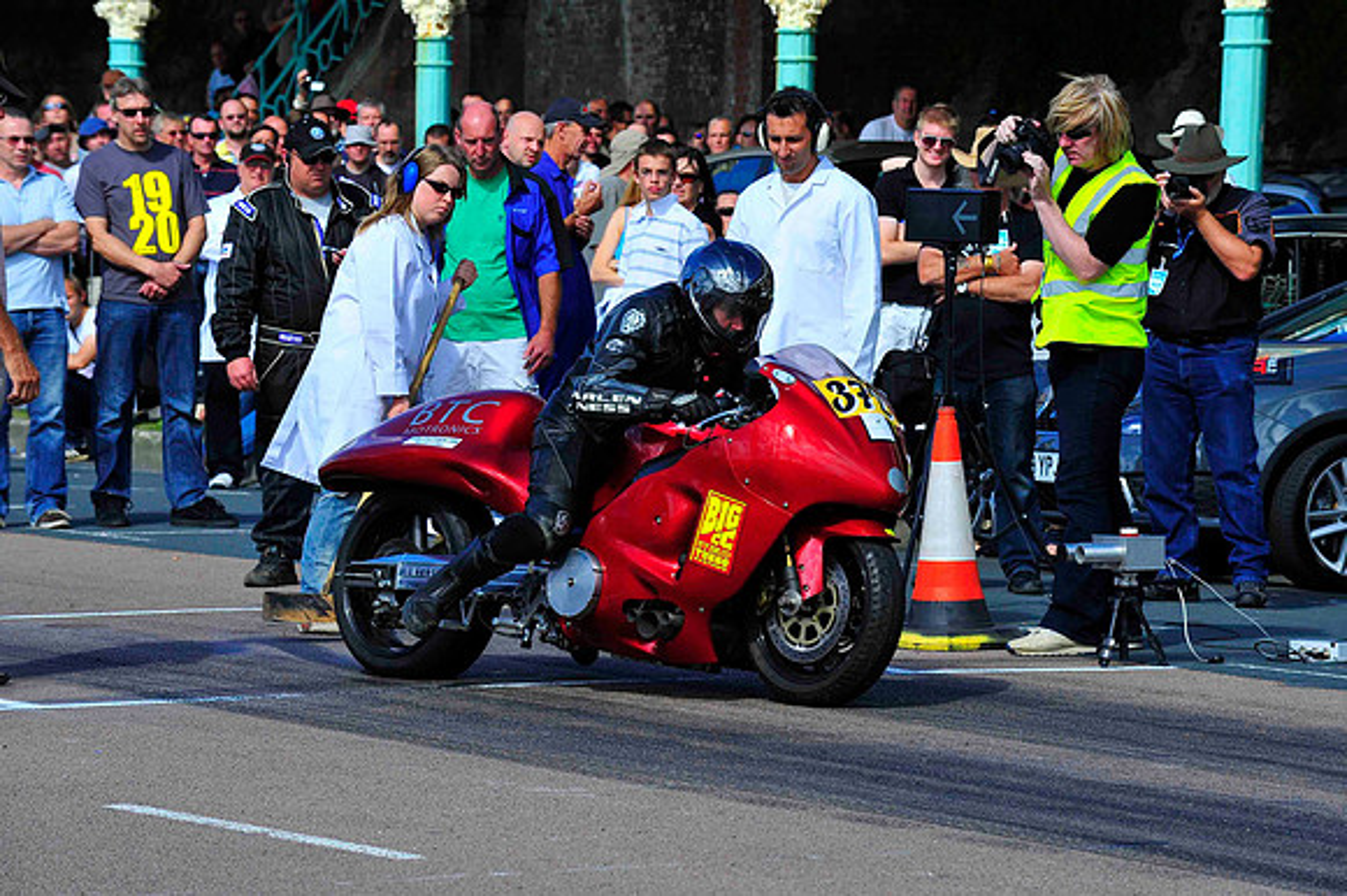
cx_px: 674
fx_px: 7479
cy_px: 448
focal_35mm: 200
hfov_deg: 10.3
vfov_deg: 6.9
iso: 400
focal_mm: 200
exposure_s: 1/640
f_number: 10
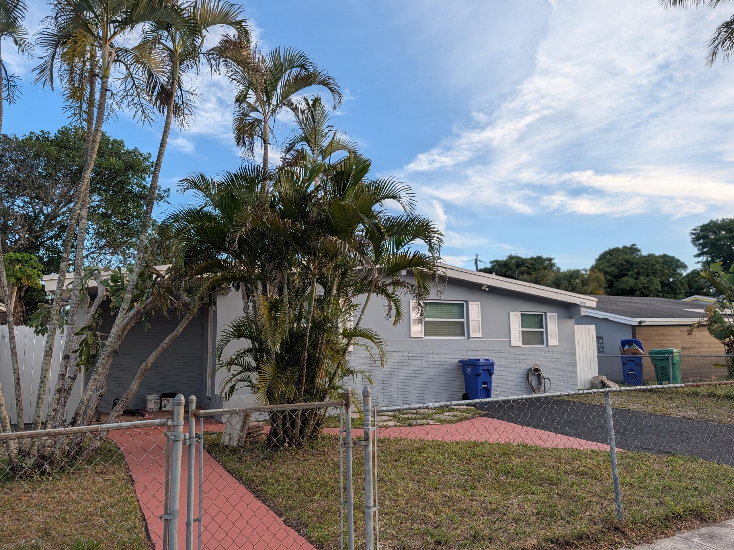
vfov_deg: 56.8
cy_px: 275
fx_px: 509
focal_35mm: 24
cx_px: 367
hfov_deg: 71.6
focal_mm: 6.9
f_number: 1.68
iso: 23
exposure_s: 1/367
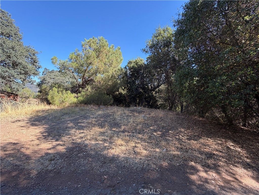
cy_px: 98
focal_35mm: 14
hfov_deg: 102.1
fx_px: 105
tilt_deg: -2.5
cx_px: 130
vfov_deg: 85.7
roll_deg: +0.9
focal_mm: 2.22
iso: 50
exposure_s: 1/403
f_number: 2.2
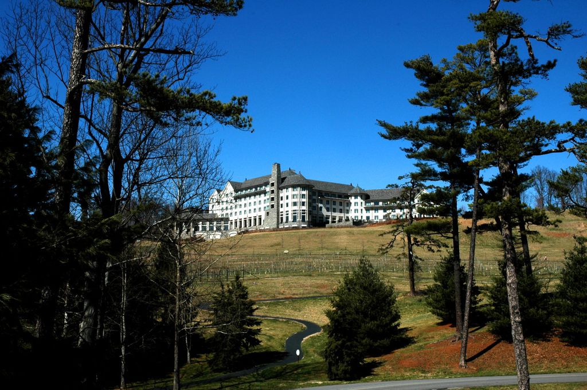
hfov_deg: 45.0
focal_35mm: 44
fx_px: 708
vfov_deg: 30.8
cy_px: 195
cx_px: 294
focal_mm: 29
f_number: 16
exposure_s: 1/250
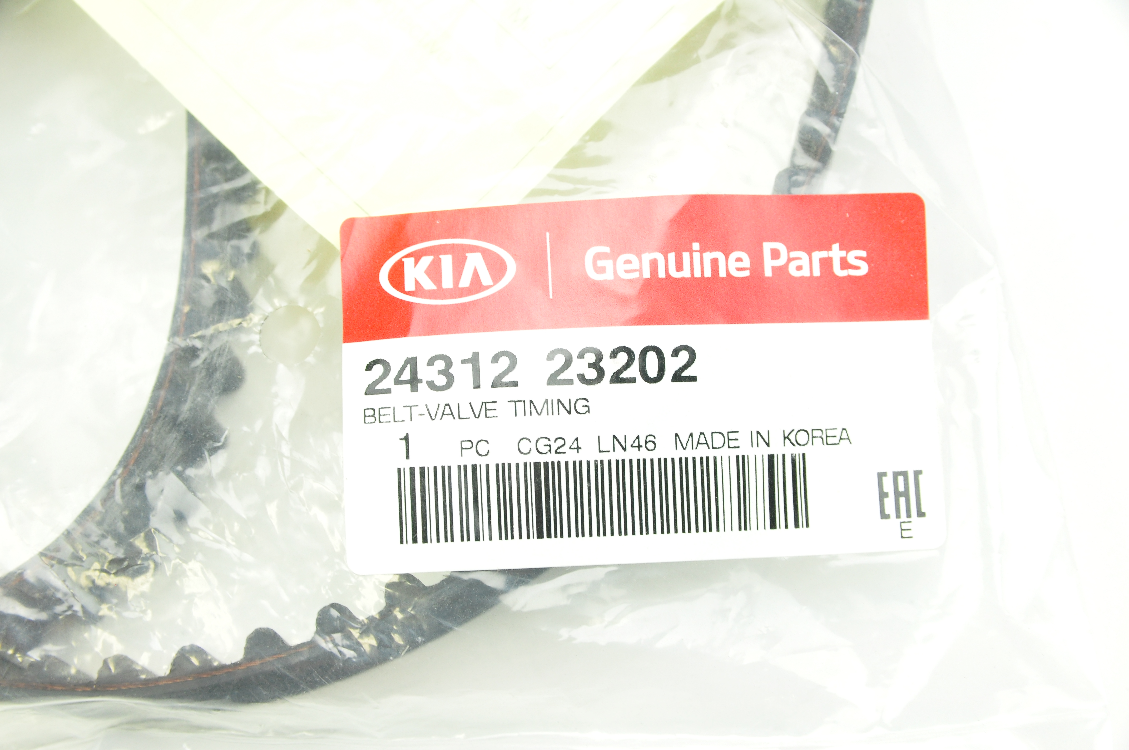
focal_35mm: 75
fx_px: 2349
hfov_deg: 27.0
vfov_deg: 18.1
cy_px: 375
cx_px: 564
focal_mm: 50
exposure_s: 1/60
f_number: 7.1
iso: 800
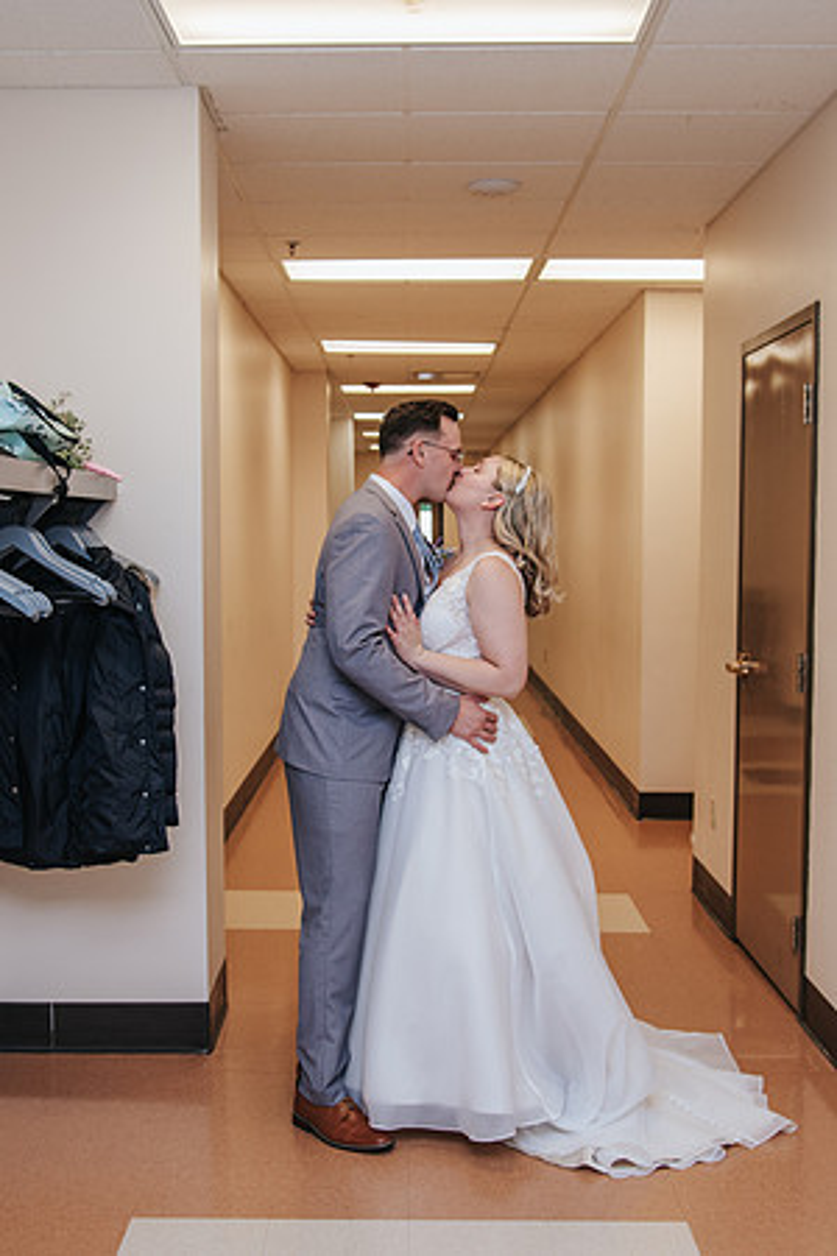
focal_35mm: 45
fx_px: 1573
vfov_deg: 43.5
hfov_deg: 29.8
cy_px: 628
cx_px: 379
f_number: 4
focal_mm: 30
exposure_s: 1/200
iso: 800
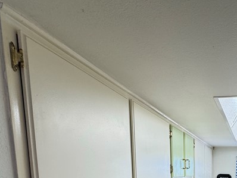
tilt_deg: -8.3
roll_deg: +0.4
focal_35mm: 36
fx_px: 247
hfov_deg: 46.7
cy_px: 208
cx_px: 210
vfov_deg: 33.2
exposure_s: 1/120
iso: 200
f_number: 2.2
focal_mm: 2.22
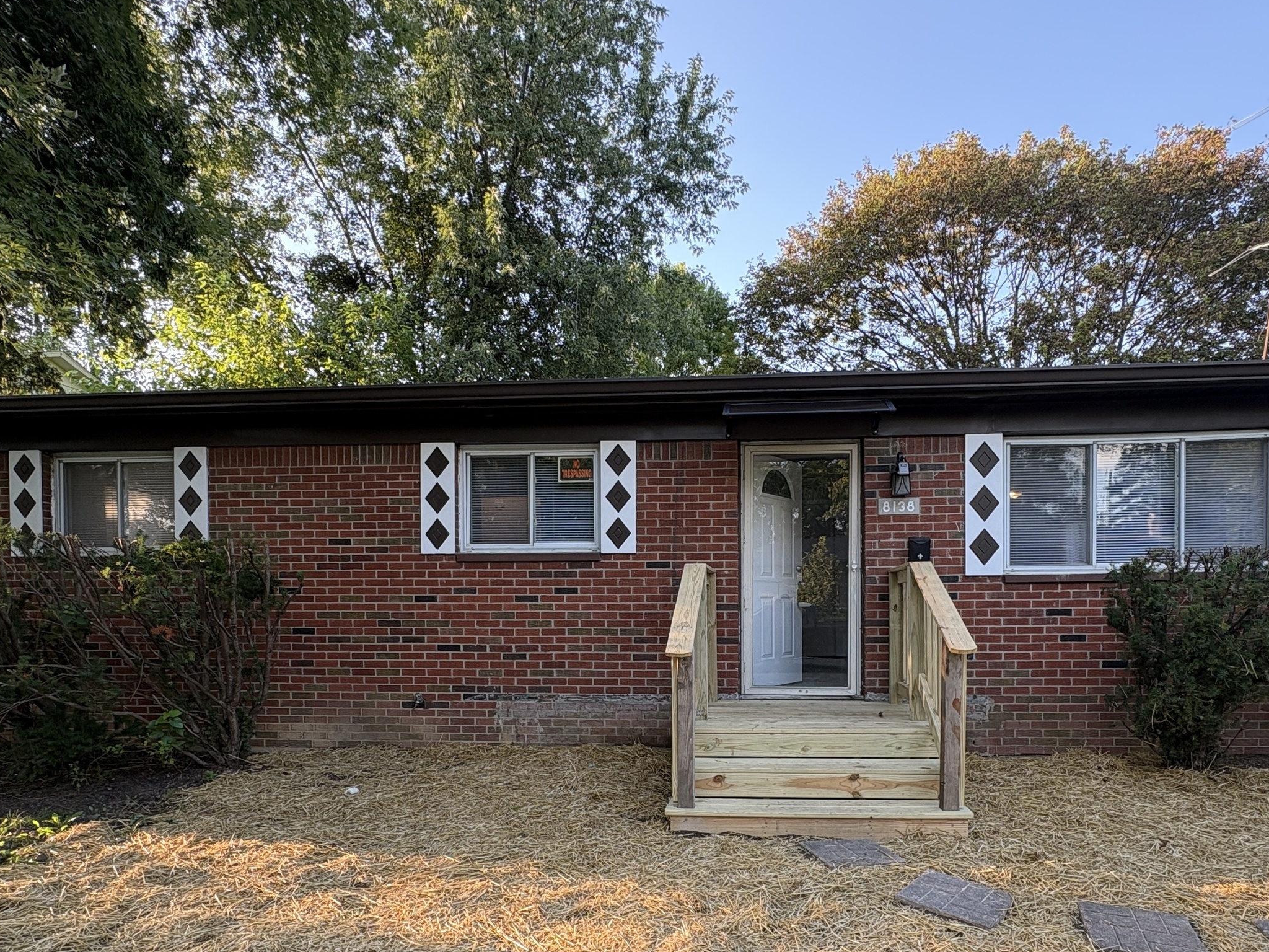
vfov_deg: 62.0
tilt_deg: -1.1
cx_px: 697
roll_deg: +1.0
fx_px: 770
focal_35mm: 21
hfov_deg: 78.8
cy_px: 627
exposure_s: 1/99
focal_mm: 2.22
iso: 64
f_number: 2.2
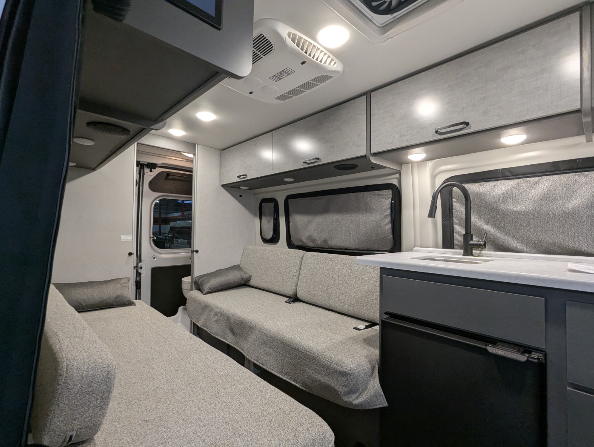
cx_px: 297
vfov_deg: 78.2
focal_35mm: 16
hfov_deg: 94.4
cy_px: 224
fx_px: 275
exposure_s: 1/76.4
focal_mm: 2.35
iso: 155
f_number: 2.2
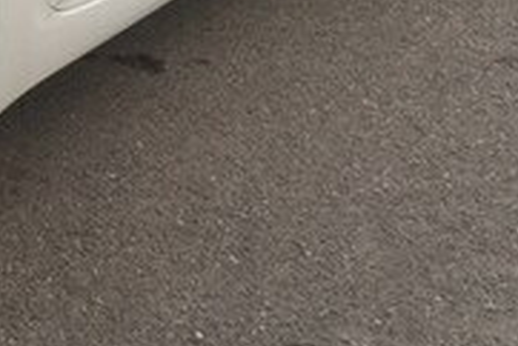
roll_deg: -1.0
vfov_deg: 12.0
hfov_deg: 16.6
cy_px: -142
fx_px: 1584
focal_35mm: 110
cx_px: -298
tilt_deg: -16.0
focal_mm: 4.15
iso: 32
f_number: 2.2
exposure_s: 1/189
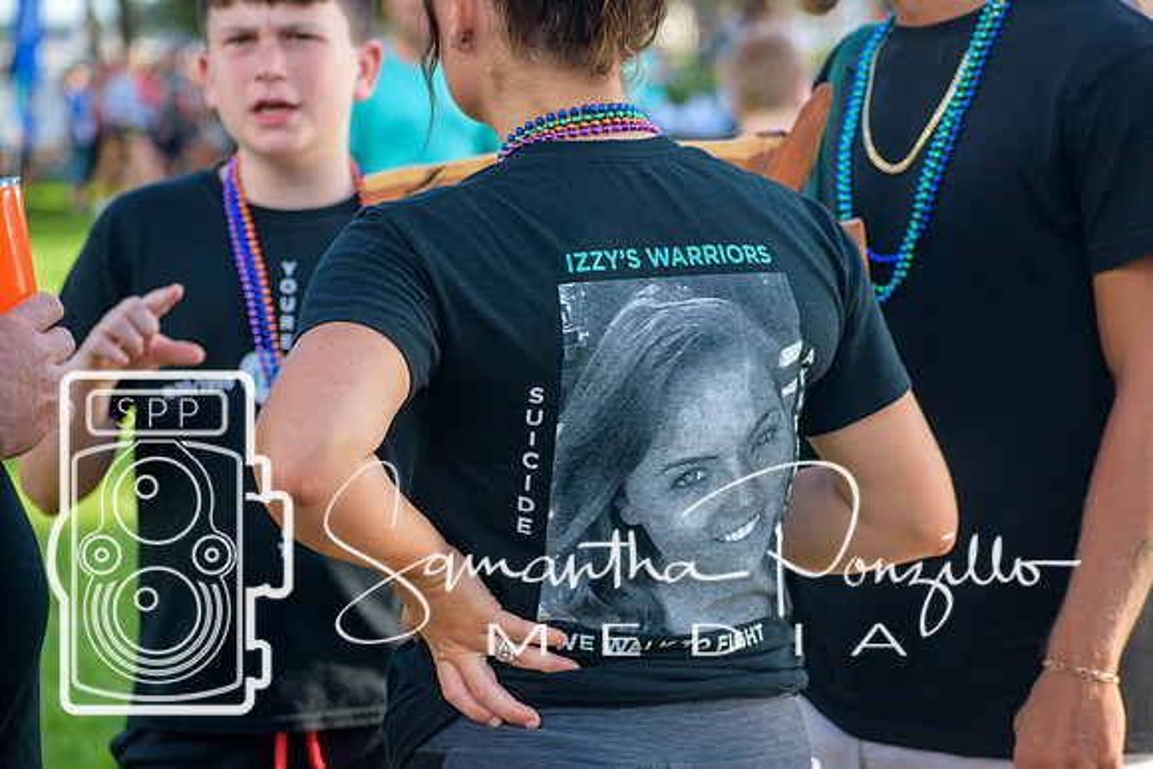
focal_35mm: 153
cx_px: 576
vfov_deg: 9.0
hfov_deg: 13.4
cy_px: 384
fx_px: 4901
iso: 400
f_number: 5
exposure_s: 1/400
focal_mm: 102
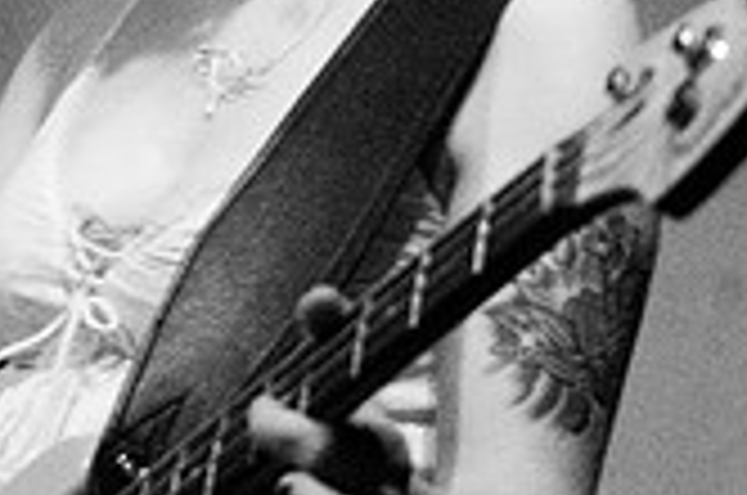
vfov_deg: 7.4
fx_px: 3805
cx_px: 940
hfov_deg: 11.0
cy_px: 43
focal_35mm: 184
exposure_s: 1/60
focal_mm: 35
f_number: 2.8
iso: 1250
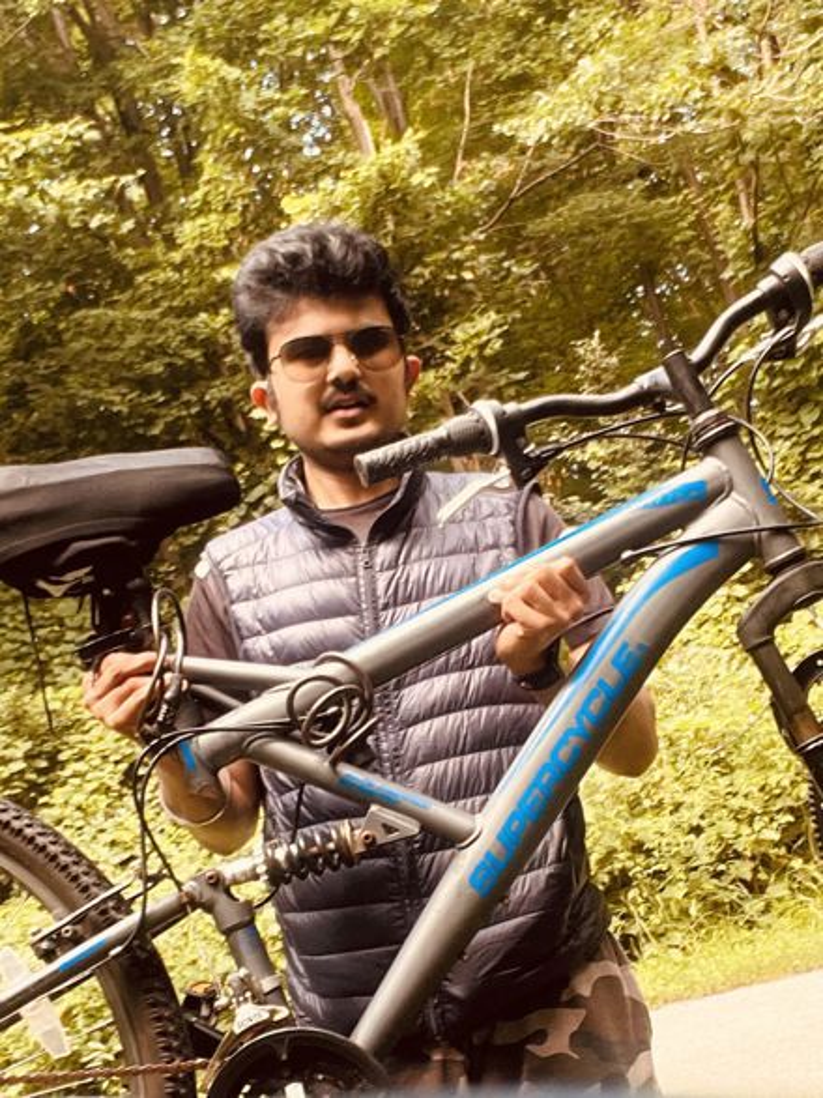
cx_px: 412
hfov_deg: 46.8
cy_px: 549
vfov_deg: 60.0
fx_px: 951
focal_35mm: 30
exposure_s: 1/105
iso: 100
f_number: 2.2
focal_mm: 2.71
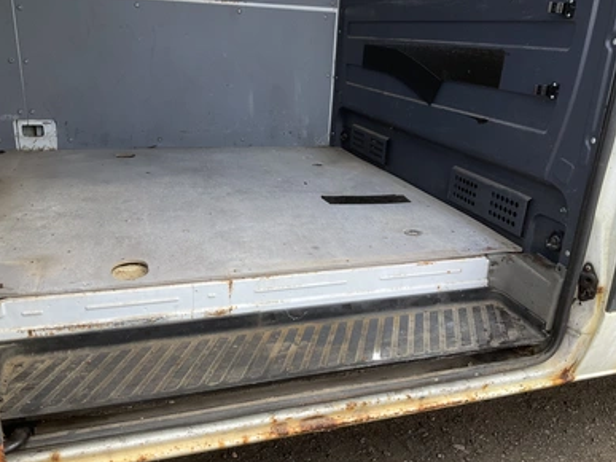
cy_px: 226
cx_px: 304
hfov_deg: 60.0
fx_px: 534
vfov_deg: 46.8
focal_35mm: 30
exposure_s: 1/355
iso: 25
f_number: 1.8
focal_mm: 3
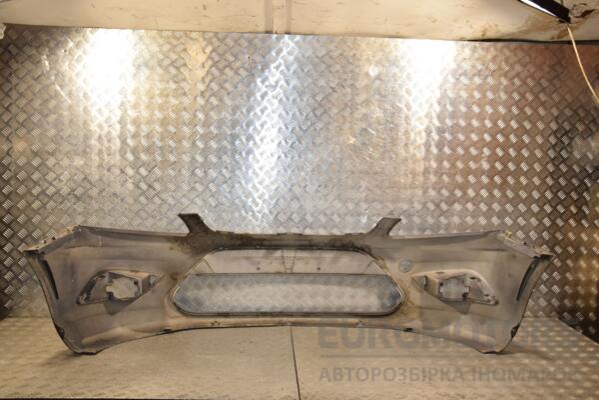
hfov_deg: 57.2
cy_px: 200
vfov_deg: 40.0
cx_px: 300
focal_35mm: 33
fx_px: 549
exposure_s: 1/200
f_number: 5.6
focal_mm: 22
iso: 800
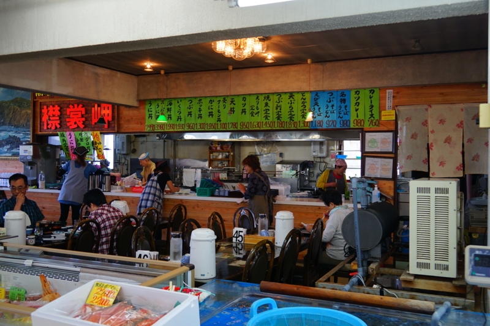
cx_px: 245
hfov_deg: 55.8
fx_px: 463
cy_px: 163
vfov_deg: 38.9
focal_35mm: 34
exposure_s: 1/60
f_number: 4
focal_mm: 23
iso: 250
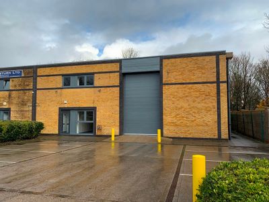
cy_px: 101
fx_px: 202
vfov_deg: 53.1
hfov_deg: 67.3
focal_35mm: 26
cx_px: 134
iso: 25
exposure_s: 1/962
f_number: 1.8
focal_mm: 4.25
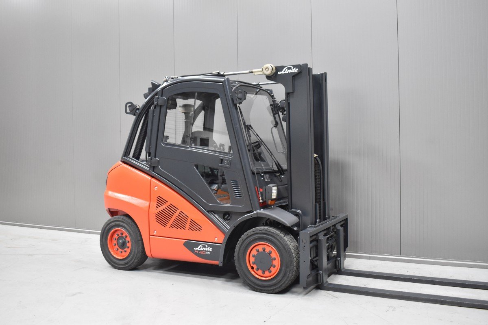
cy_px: 162
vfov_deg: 40.0
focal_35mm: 33
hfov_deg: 57.2
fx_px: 447
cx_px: 244
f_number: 4.5
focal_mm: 22
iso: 1600
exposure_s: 1/30
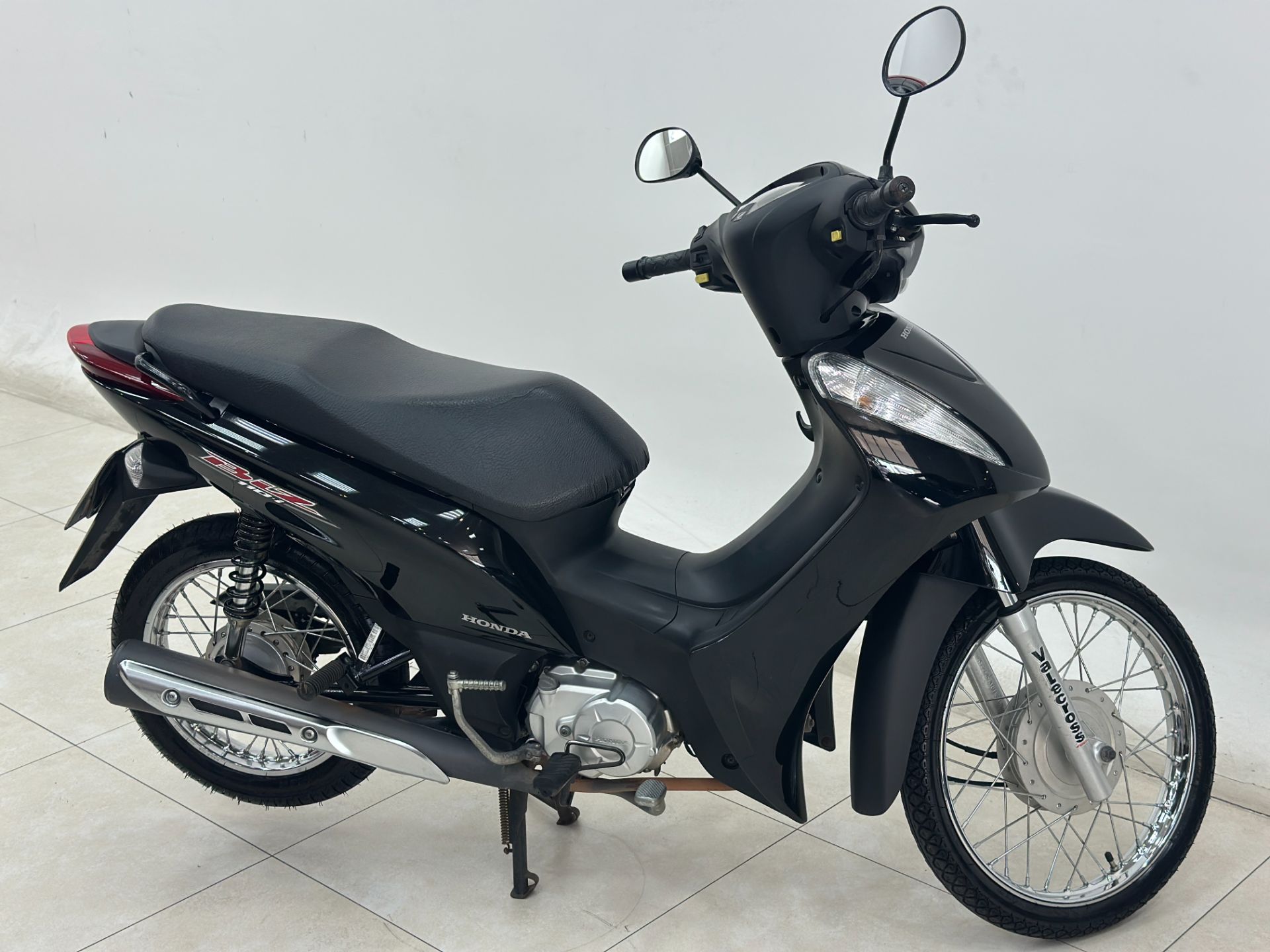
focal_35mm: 48
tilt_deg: -18.8
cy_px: 476
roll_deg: +1.9
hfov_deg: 39.7
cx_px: 635
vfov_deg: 30.3
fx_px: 1761
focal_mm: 6.86
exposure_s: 1/120
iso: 100
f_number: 1.78
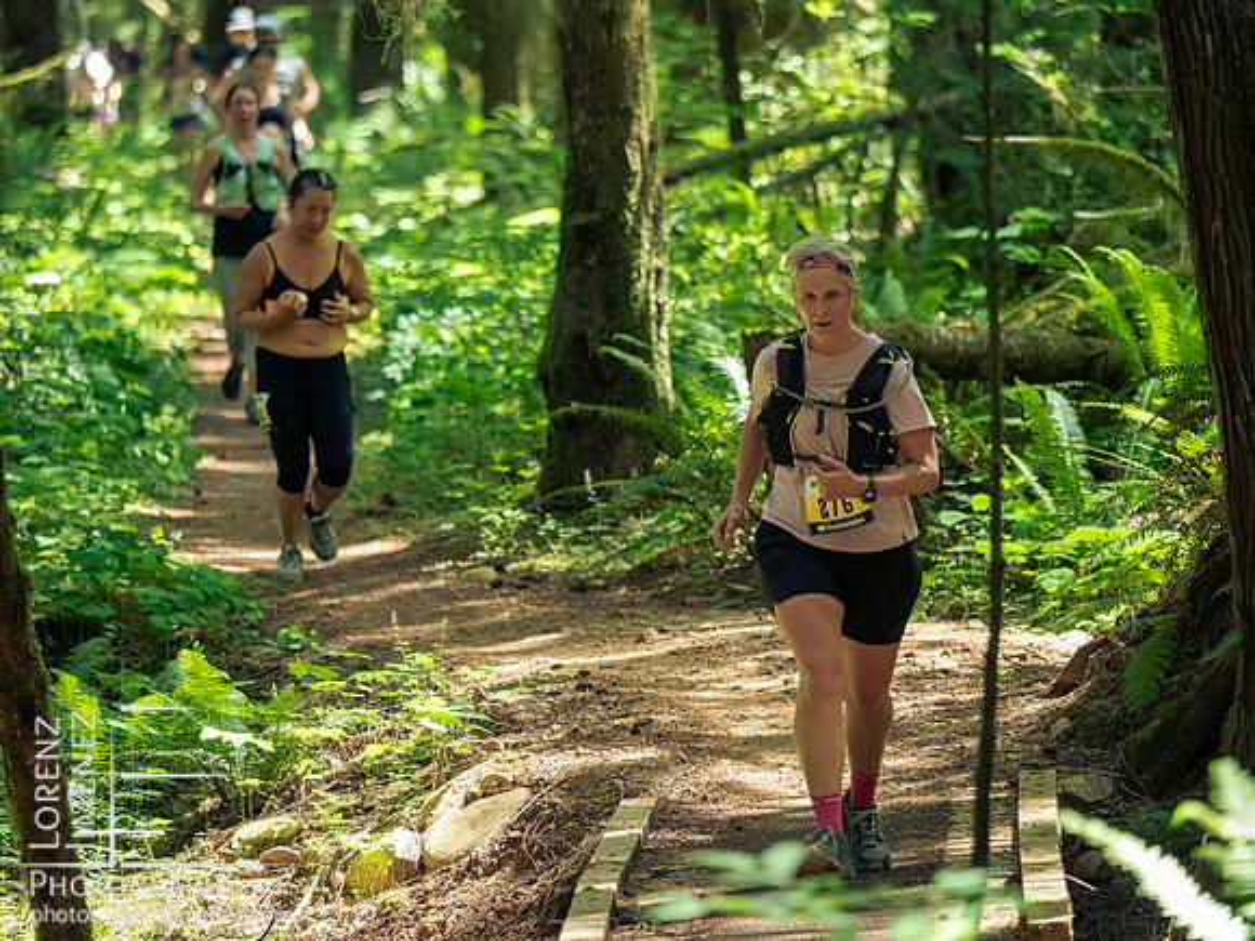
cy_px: 470
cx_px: 628
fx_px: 10876
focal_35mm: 300
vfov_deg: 5.0
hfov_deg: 6.6
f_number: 2.8
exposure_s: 1/800
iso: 5000
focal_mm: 150
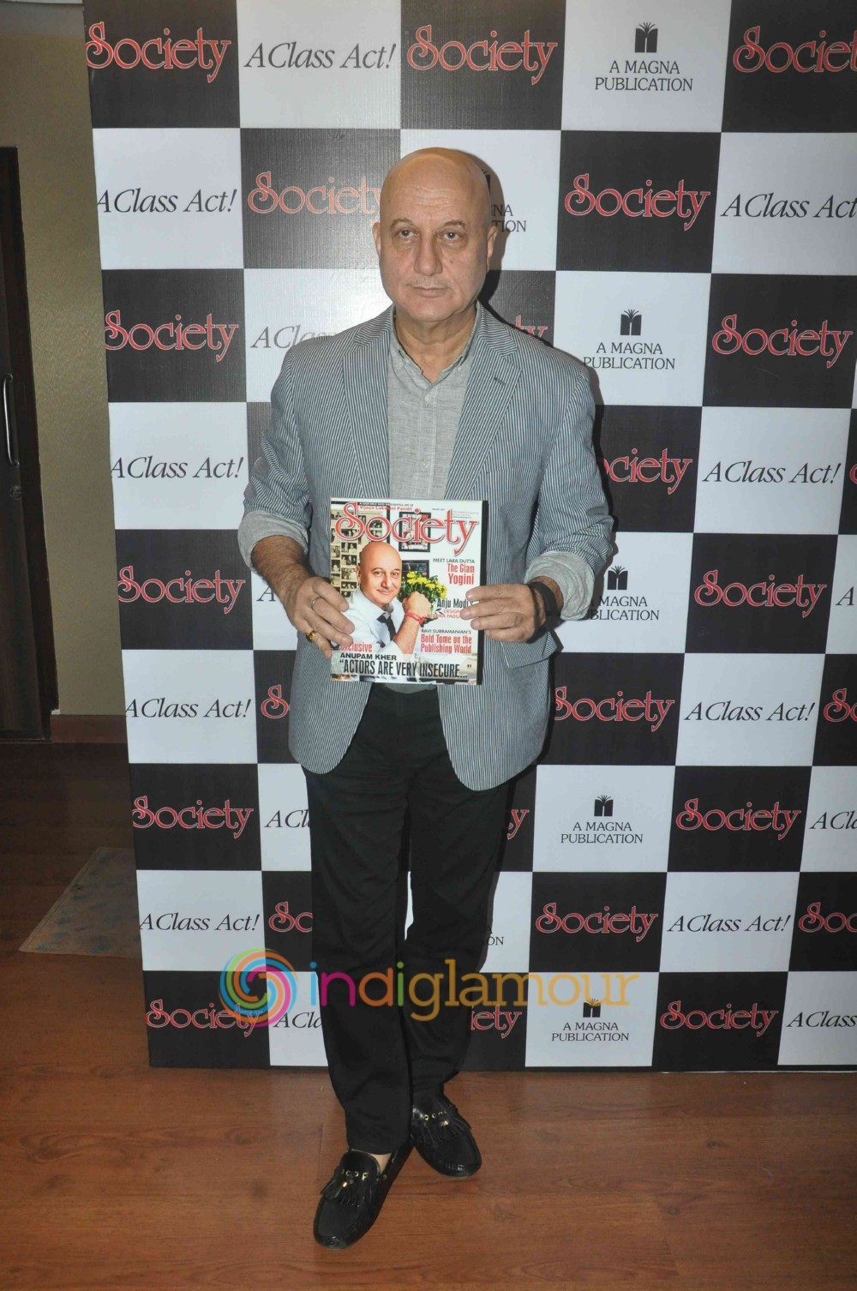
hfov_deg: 41.6
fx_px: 1128
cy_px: 646
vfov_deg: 59.6
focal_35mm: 32
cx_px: 428
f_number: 10
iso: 1000
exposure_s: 1/200
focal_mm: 21
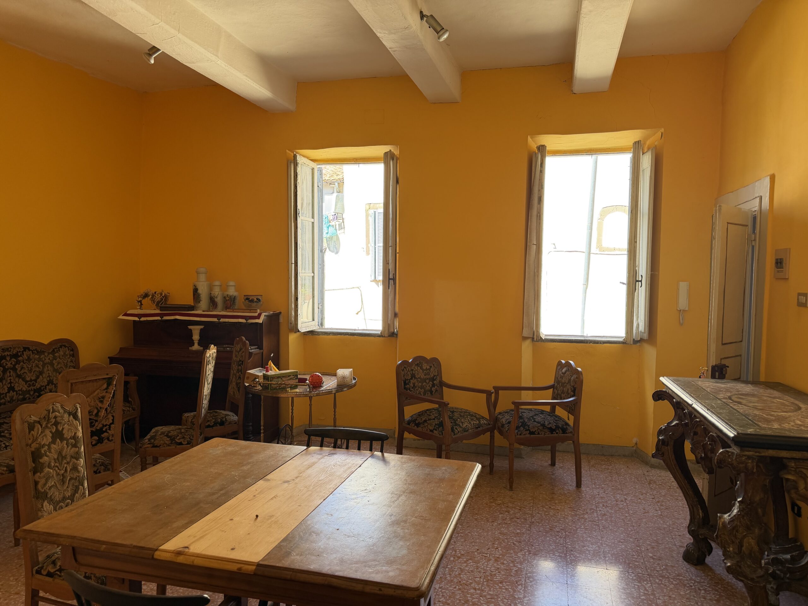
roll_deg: -0.1
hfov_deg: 71.6
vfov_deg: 56.8
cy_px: 303
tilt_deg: -2.7
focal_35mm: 24
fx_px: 560
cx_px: 404
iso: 80
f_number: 1.78
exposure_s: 1/183
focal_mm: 6.76
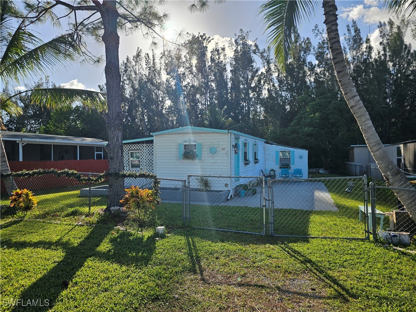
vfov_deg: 58.9
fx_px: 276
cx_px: 208
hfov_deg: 73.9
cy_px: 156
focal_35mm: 23
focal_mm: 6.3
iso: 10
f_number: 1.7
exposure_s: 1/709
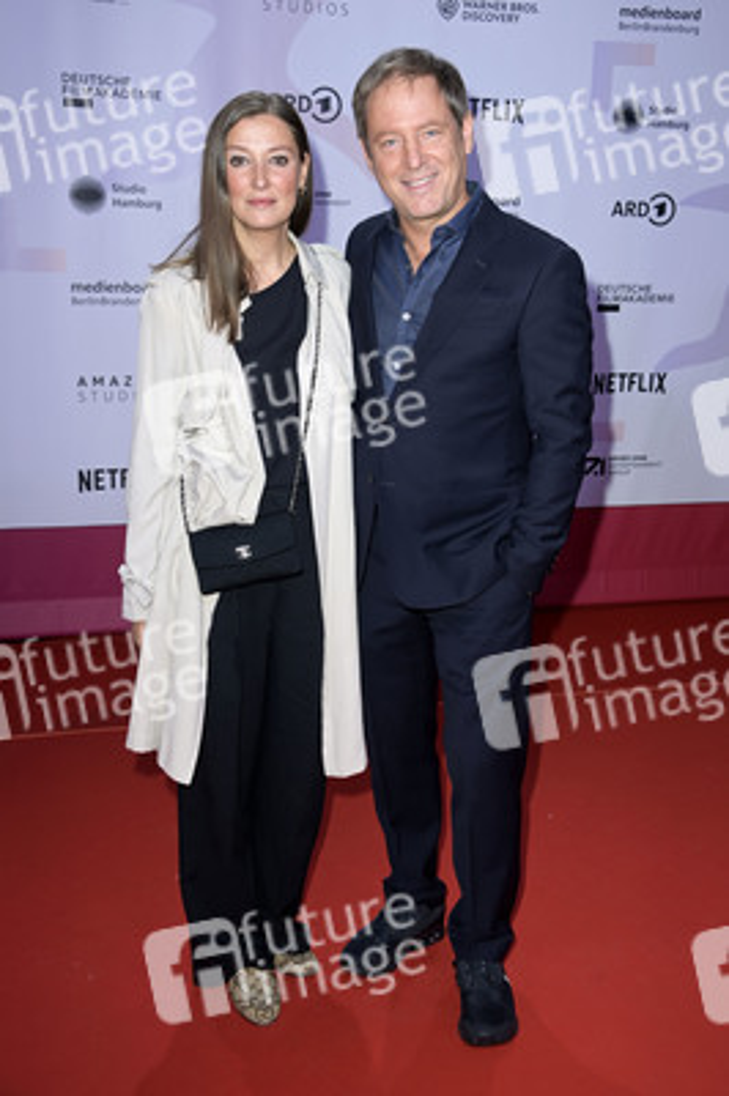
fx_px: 1217
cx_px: 364
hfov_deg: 33.3
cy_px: 548
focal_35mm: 40
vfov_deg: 48.5
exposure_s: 1/250
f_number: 5.6
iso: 400
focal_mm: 40
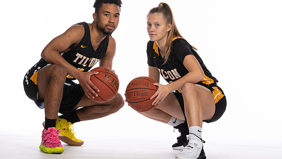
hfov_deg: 11.5
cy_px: 81
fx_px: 1406
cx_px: 133
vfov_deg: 6.5
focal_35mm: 188
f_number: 5.6
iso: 100
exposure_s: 1/100
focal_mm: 100
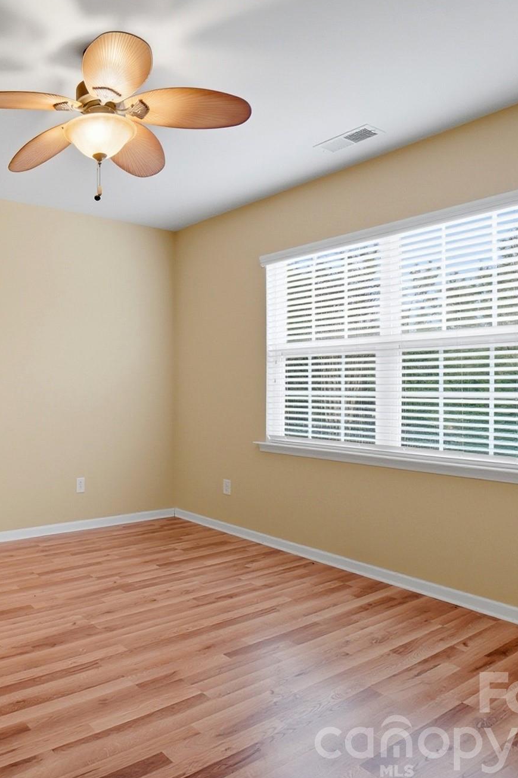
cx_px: 69
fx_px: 497
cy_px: 390
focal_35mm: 23
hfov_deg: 50.0
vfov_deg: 76.1
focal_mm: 10
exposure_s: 1/160
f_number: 4.5
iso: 100
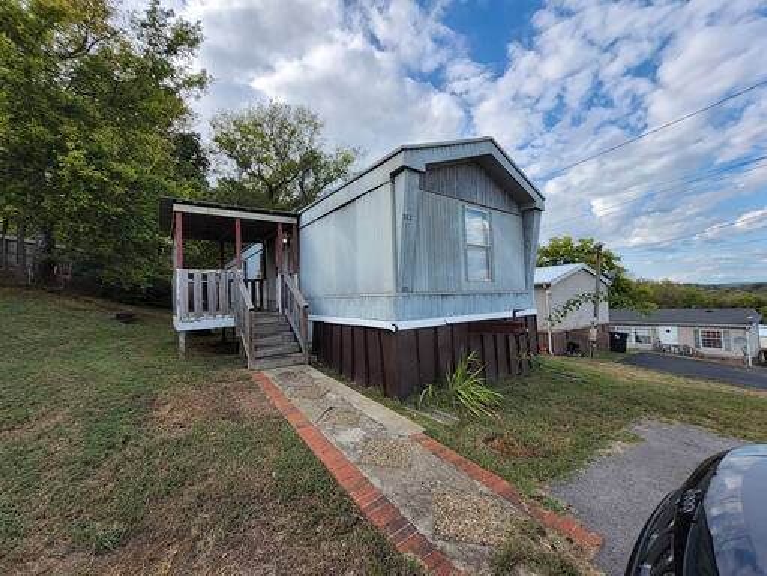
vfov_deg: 90.0
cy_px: 288
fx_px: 288
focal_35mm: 13
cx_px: 384
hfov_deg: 106.1
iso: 32
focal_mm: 1.13
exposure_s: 1/497
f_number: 2.2
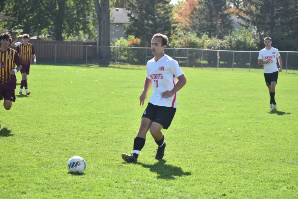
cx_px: 149
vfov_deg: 10.2
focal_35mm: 135
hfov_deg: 15.2
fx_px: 1117
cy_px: 100
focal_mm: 90
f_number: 5
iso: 400
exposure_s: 1/1250
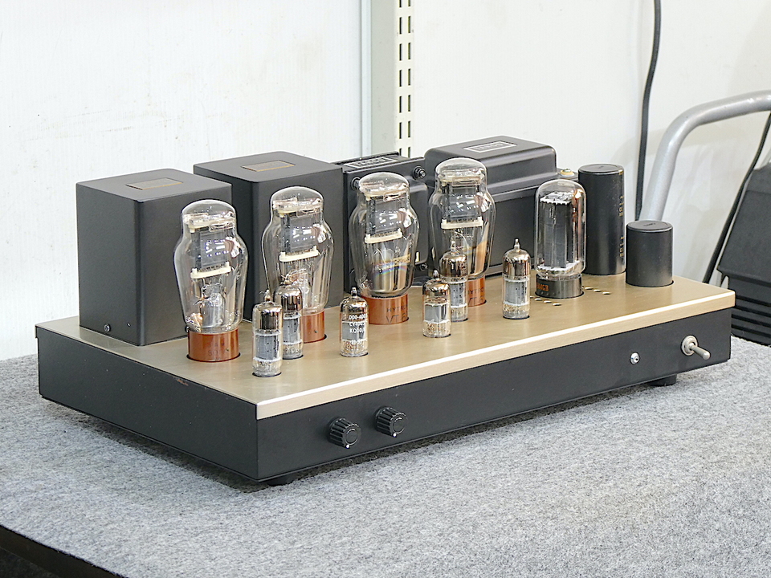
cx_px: 386
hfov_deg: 15.9
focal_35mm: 124
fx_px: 2762
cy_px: 289
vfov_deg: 12.0
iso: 200
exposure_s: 1/8
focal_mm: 22.3
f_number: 5.2
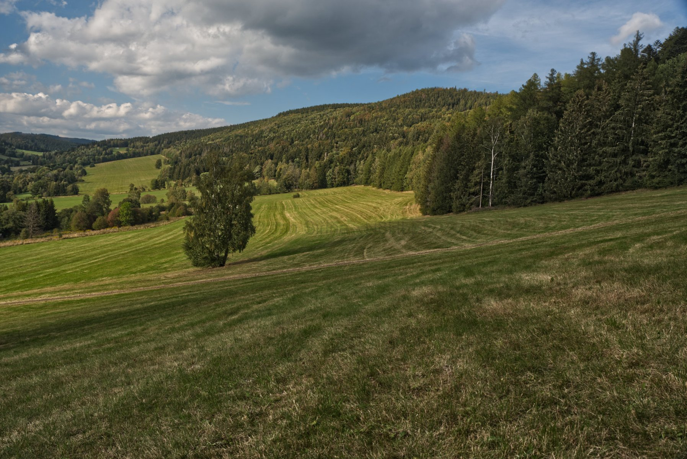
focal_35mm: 32
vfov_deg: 41.2
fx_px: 611
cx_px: 344
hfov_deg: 58.7
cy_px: 230
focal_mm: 32
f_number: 10
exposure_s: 1/100
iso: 100
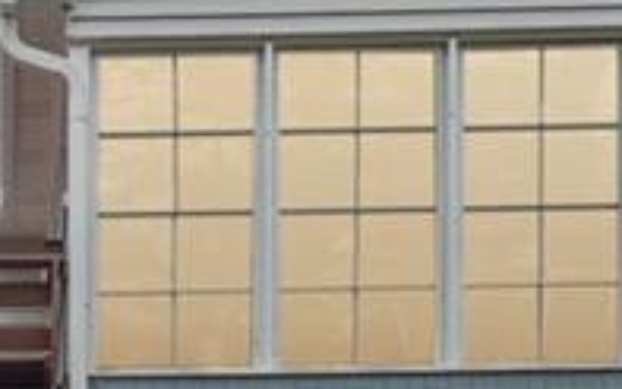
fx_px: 1254
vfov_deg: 17.5
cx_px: -57
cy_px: 267
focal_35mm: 74
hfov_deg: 25.8
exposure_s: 1/60
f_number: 8
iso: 320
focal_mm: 14
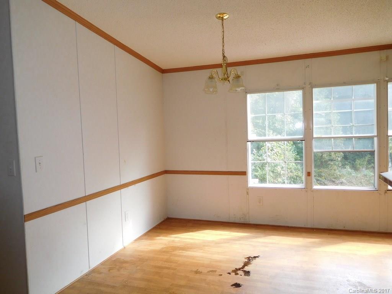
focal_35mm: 25
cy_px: 147
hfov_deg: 69.4
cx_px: 196
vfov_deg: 54.9
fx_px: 283
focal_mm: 4.5
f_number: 3.4
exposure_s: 1/40
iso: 125
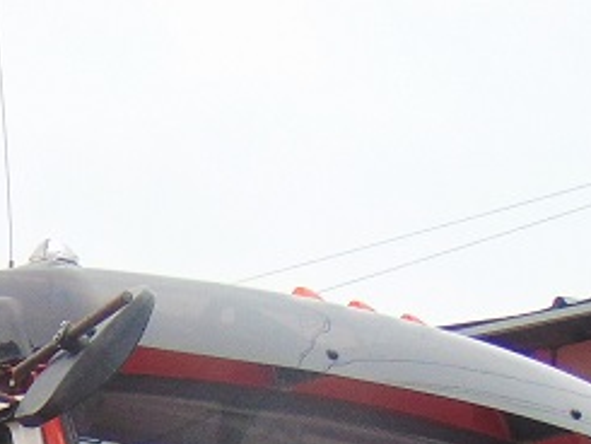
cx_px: -232
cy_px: 944
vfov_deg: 8.2
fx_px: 2904
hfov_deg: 11.3
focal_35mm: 170
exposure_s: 1/80
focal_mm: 6.9
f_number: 3.3
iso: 80
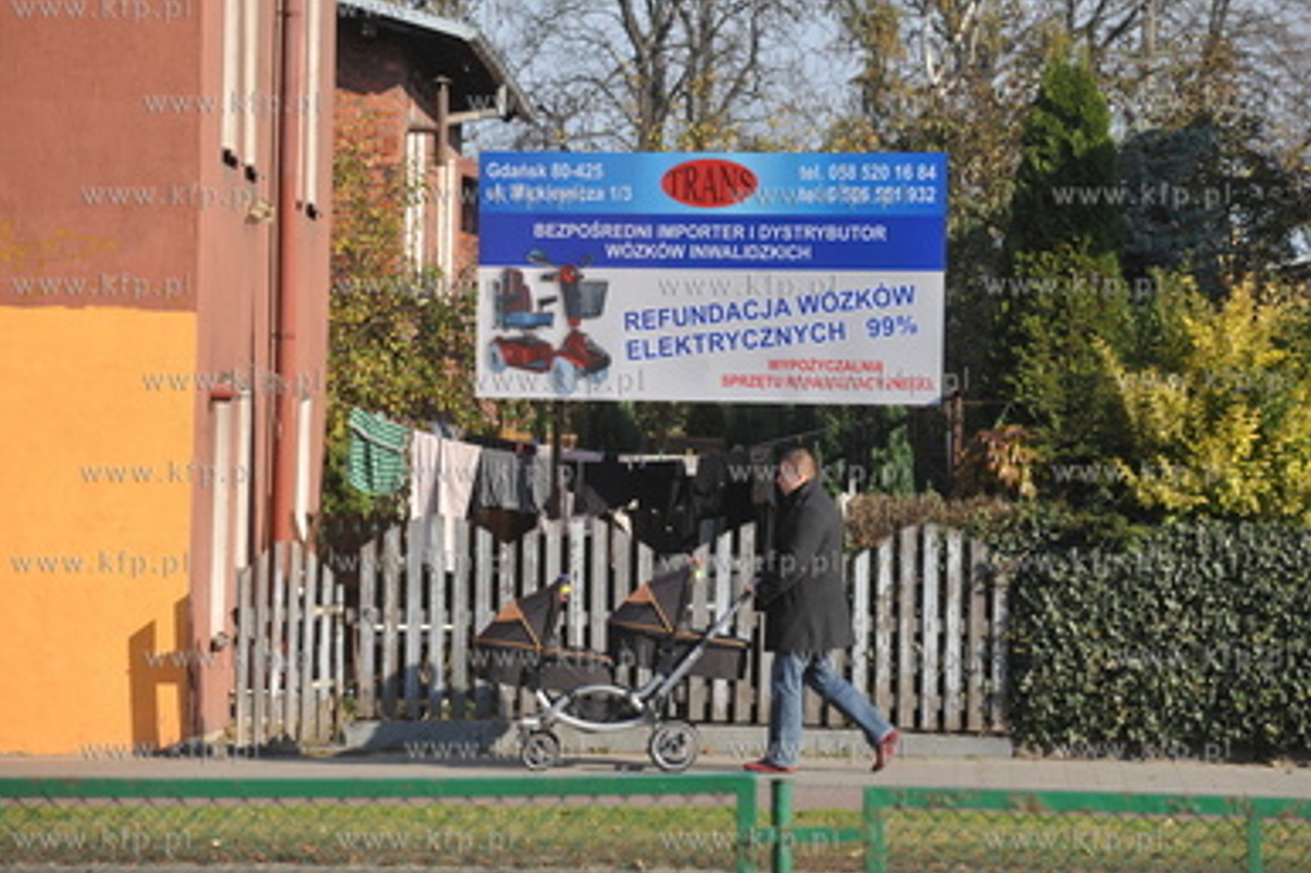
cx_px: 676
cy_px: 425
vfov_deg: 6.6
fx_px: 7535
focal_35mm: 207
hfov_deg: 9.9
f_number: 7.1
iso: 500
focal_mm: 200
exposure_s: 1/1000
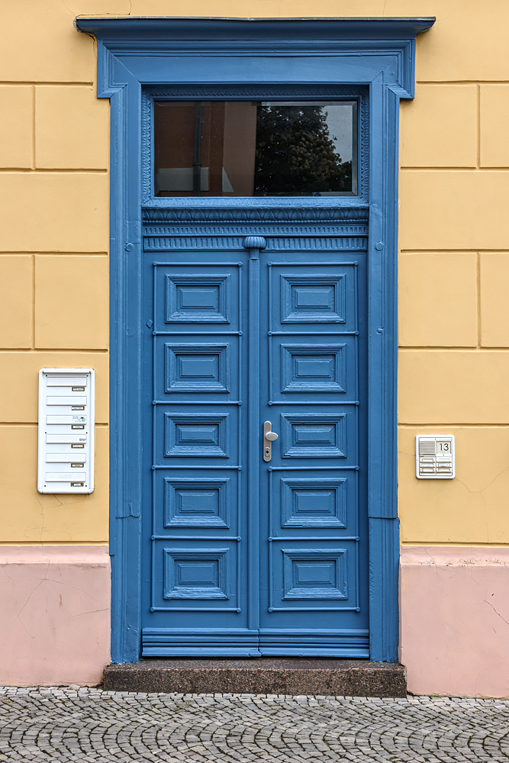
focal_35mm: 51
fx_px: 1081
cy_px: 382
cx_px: 254
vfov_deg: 38.9
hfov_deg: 26.5
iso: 200
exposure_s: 1/125
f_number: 7.1
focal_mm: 34
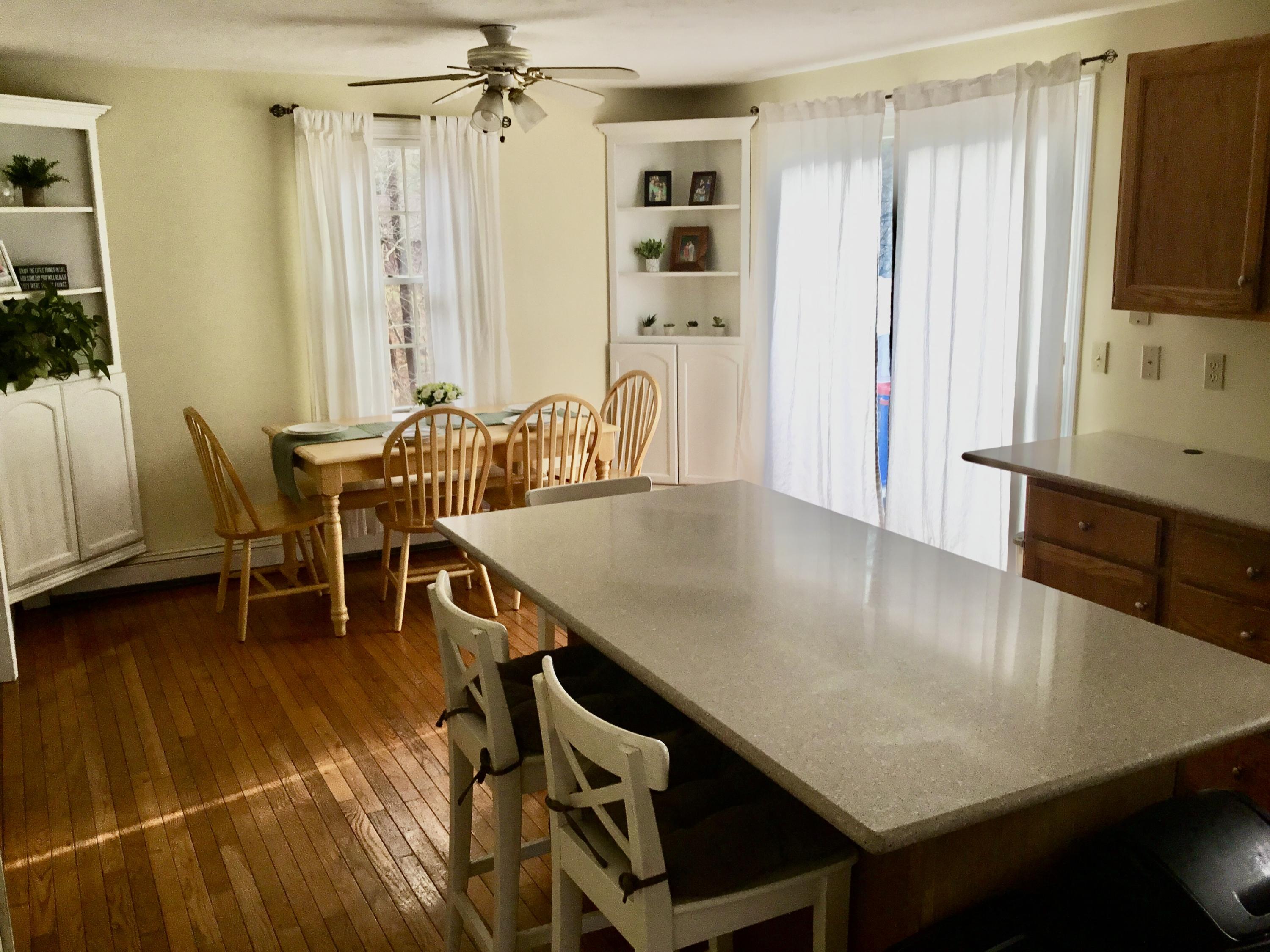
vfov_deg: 45.4
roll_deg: +1.3
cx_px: 635
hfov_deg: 58.4
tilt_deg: -11.9
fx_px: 1137
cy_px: 476
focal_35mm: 31
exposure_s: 1/60
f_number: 2.4
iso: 25
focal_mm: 3.3
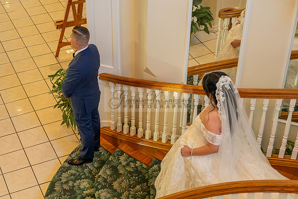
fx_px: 498
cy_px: 84
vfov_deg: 22.6
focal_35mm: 60
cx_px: 126
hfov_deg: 33.3
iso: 1250
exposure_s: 1/200
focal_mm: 52
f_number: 4
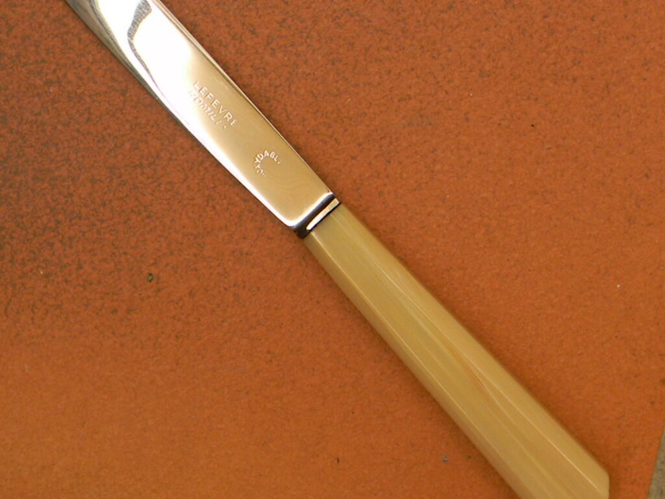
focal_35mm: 28
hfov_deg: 63.4
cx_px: 332
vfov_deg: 49.7
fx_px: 538
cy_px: 250
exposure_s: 1/95.5
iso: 80
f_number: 3.5
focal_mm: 5
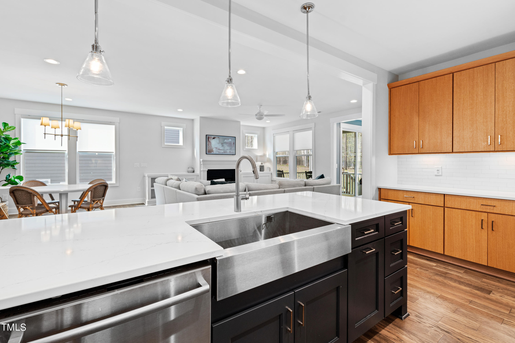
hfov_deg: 100.4
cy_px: 172
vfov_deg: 77.3
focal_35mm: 15
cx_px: 258
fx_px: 215
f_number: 8
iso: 100
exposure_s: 1/3
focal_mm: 10
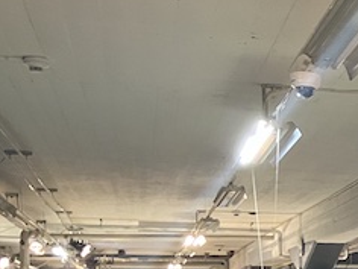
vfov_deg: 14.4
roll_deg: +0.4
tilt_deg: -6.5
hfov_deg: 18.9
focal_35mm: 95
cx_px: 484
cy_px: 416
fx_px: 982
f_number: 1.8
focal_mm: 3.99
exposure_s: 1/33
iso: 250
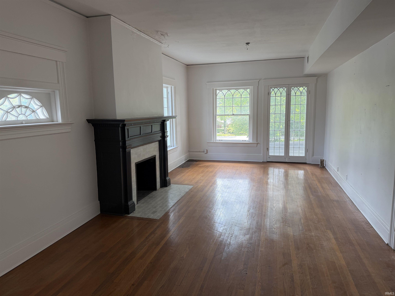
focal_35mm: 24
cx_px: 198
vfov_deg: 56.8
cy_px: 148
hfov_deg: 71.6
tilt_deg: -6.8
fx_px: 274
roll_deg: +2.2
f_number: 1.78
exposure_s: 1/139
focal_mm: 6.76
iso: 100
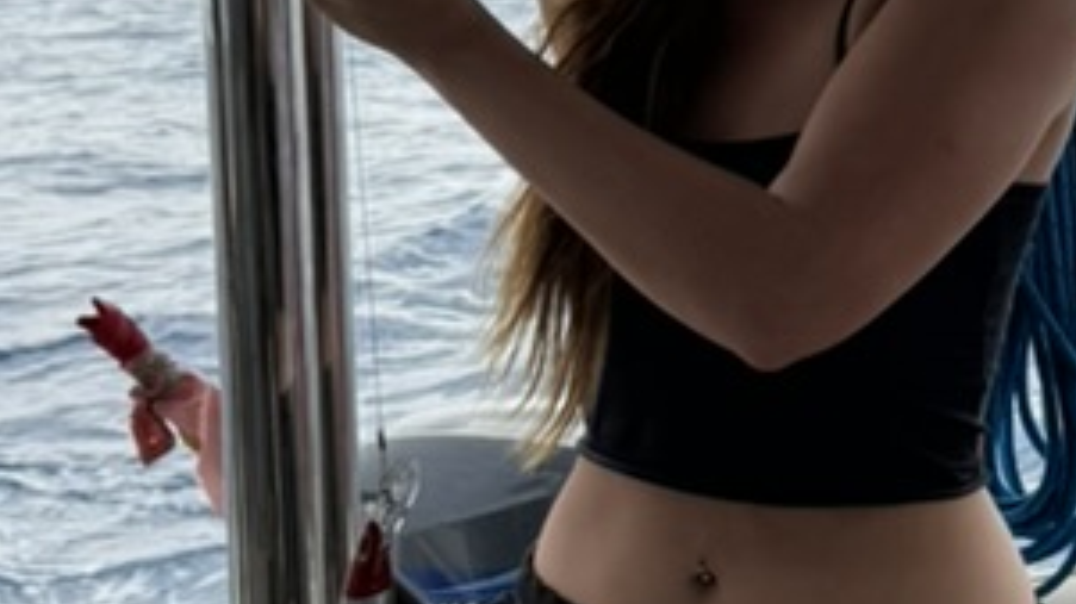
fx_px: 2538
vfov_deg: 13.6
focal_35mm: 89
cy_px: 304
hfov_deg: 23.0
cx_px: 1069
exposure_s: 1/4310
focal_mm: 6.76
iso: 80
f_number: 1.78
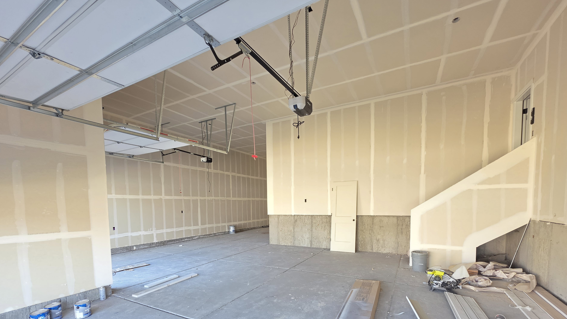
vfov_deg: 67.8
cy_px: 222
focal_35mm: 15
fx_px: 226
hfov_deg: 103.0
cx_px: 285
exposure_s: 1/120
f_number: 1.9
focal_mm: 2.2
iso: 125
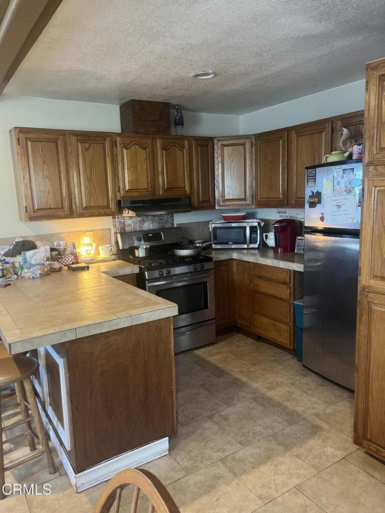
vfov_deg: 67.3
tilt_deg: -6.8
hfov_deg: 53.1
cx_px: 192
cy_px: 256
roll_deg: +5.1
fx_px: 386
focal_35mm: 26
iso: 400
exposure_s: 1/40
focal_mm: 5.1
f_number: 1.6
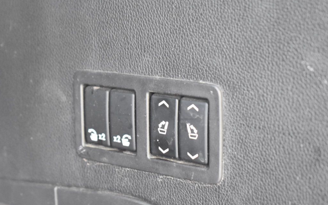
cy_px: 107
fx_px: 756
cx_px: 164
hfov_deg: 24.5
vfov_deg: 15.5
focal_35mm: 85
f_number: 5.6
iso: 3200
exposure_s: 1/3
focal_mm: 55
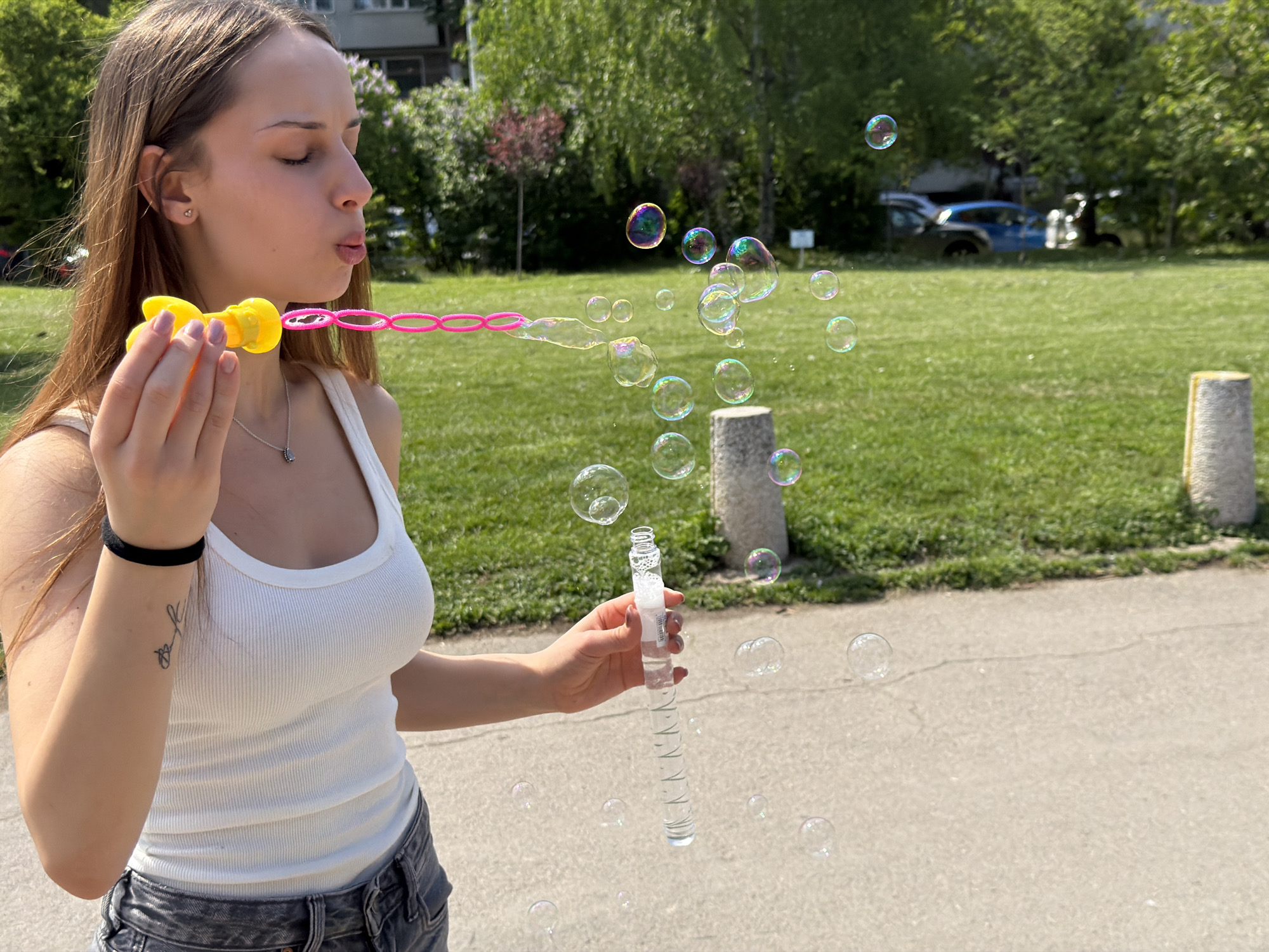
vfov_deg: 30.3
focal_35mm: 48
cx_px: 634
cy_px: 476
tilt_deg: -9.4
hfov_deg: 39.7
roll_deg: +4.3
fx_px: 1760
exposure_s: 1/7874
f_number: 1.78
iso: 250
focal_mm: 6.76
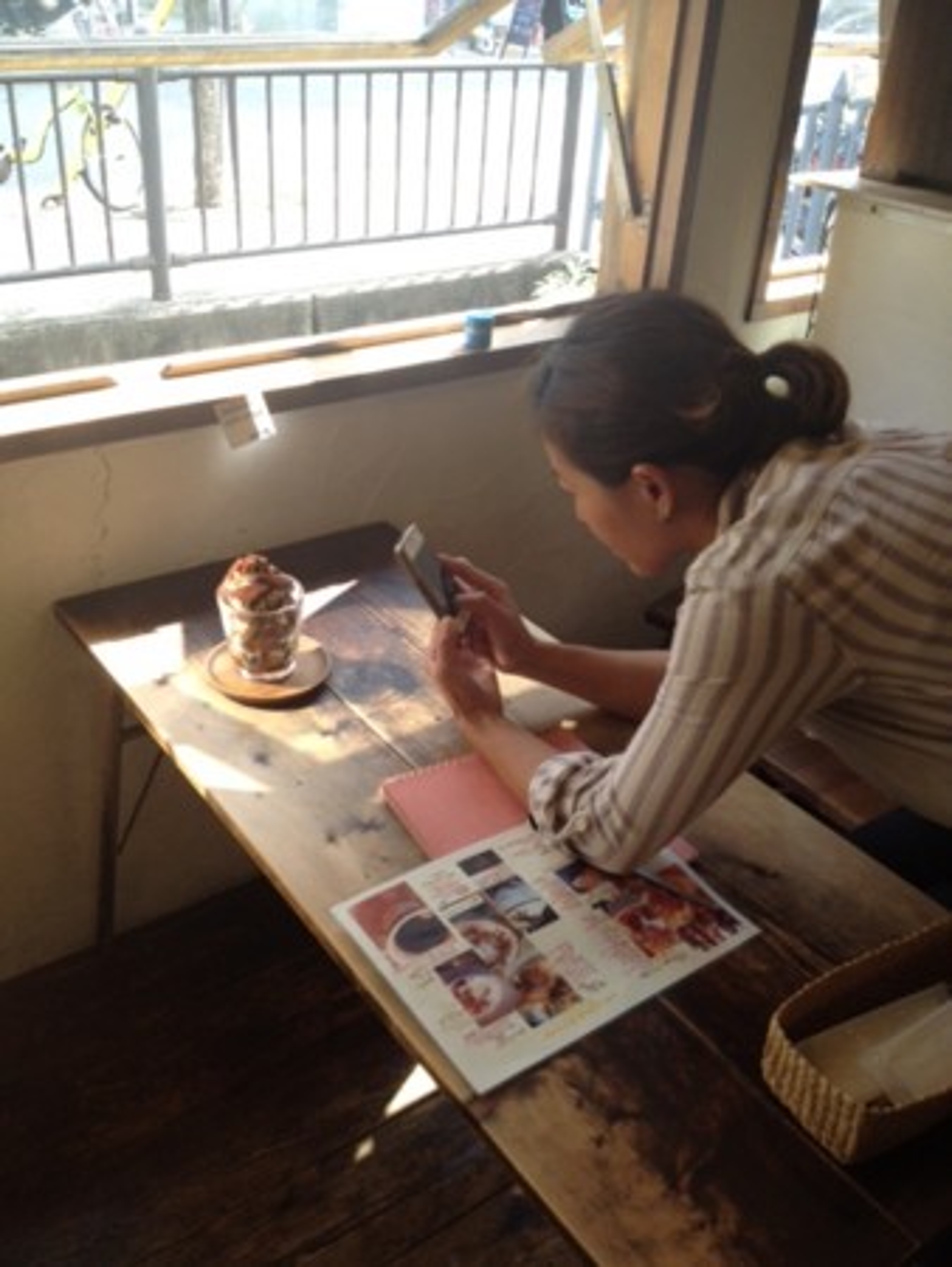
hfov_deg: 40.7
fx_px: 1282
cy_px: 634
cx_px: 476
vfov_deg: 52.6
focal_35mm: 35
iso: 80
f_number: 2.4
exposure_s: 1/120
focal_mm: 4.28
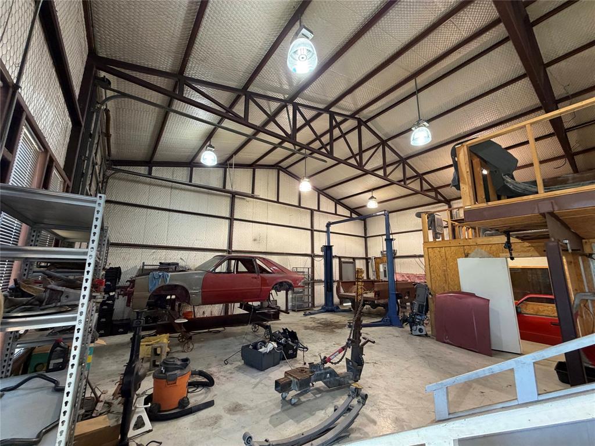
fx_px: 241
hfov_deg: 102.1
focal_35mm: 14
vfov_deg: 85.7
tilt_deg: +11.0
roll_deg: +0.0
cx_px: 298
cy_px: 223
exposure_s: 1/120
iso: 320
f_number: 2.2
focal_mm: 2.22
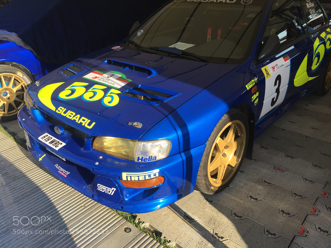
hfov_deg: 61.7
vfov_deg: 48.2
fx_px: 277
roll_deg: +2.8
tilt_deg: -30.9
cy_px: 124
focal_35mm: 29
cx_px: 166
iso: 32
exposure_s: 1/842
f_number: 2.2
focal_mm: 4.15
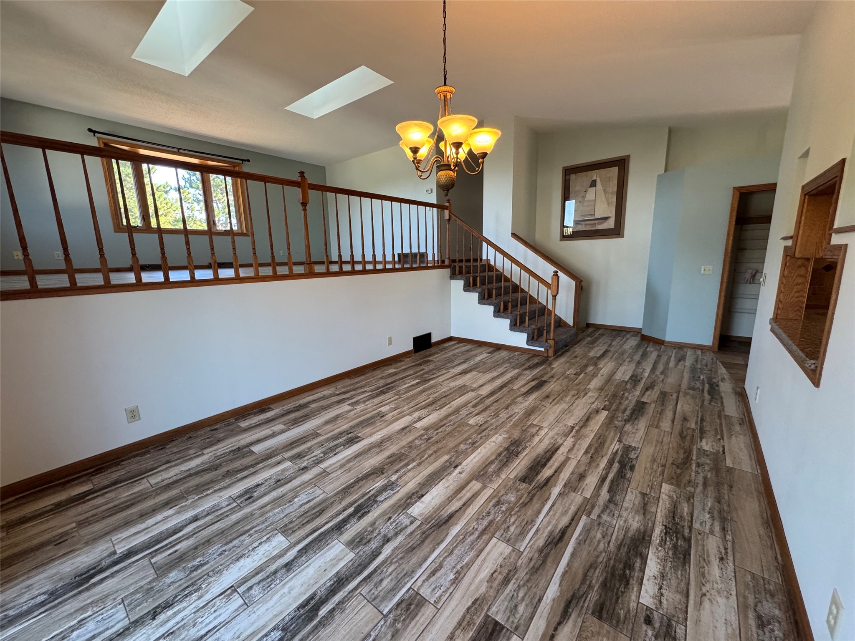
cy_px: 320
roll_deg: +0.9
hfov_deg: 102.1
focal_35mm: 14
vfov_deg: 85.7
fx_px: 346
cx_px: 428
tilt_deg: -11.2
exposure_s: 1/120
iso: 250
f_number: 2.2
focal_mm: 2.22
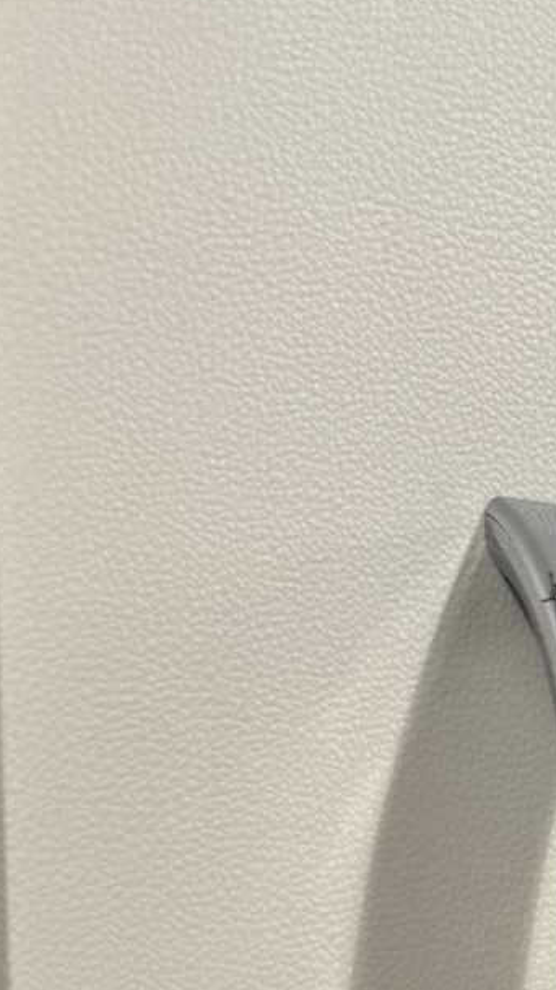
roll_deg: -1.3
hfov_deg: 13.2
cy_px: 1614
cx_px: 732
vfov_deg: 19.8
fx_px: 2309
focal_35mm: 88
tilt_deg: -11.6
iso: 80
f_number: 1.78
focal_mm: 6.76
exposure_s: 1/326
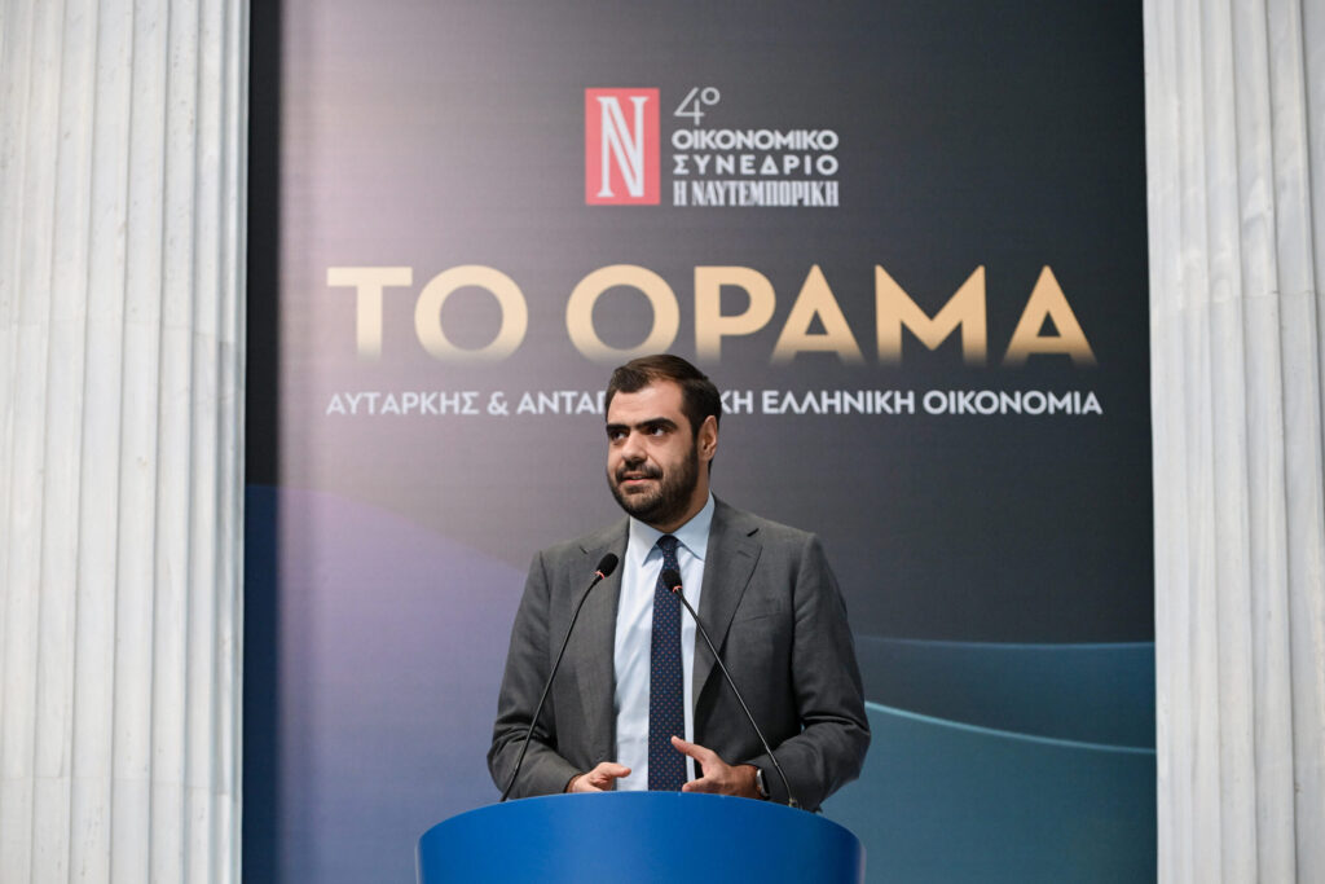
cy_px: 442
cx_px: 662
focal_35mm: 120
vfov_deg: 11.4
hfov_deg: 17.1
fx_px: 4417
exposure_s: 1/250
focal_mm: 120
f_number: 3.5
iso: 5000
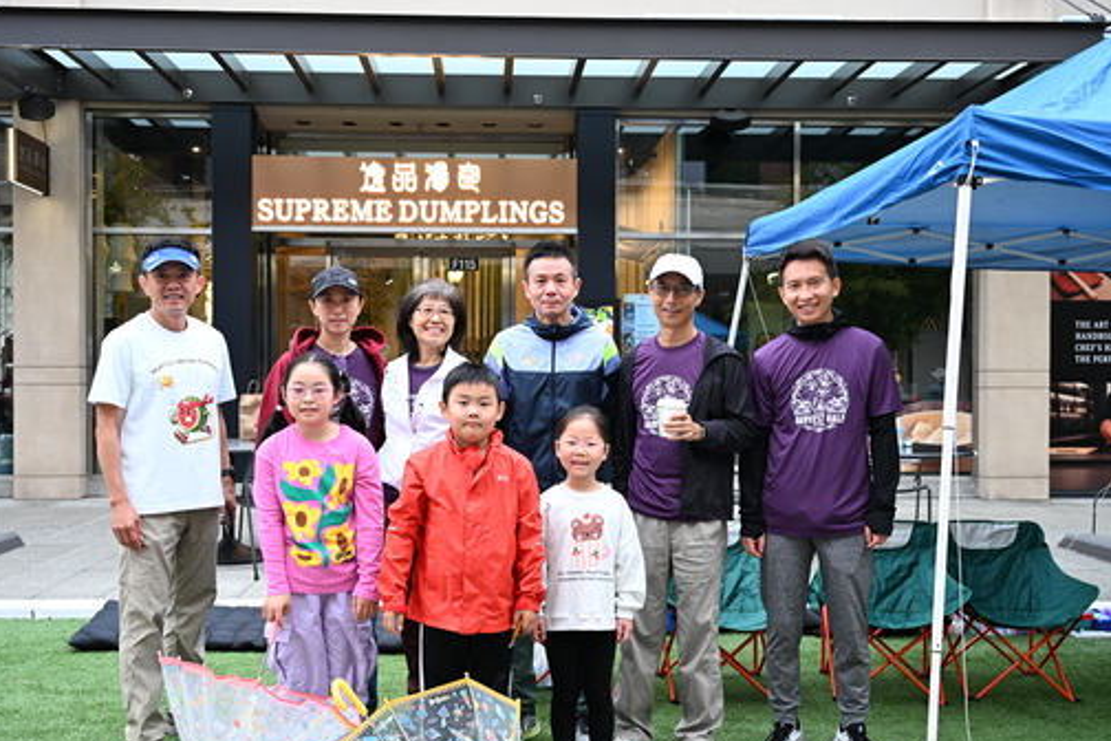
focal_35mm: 36
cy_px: 400
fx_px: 1111
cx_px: 522
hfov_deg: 53.1
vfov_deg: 36.9
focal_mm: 33
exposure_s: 1/320
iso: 1600
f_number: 4
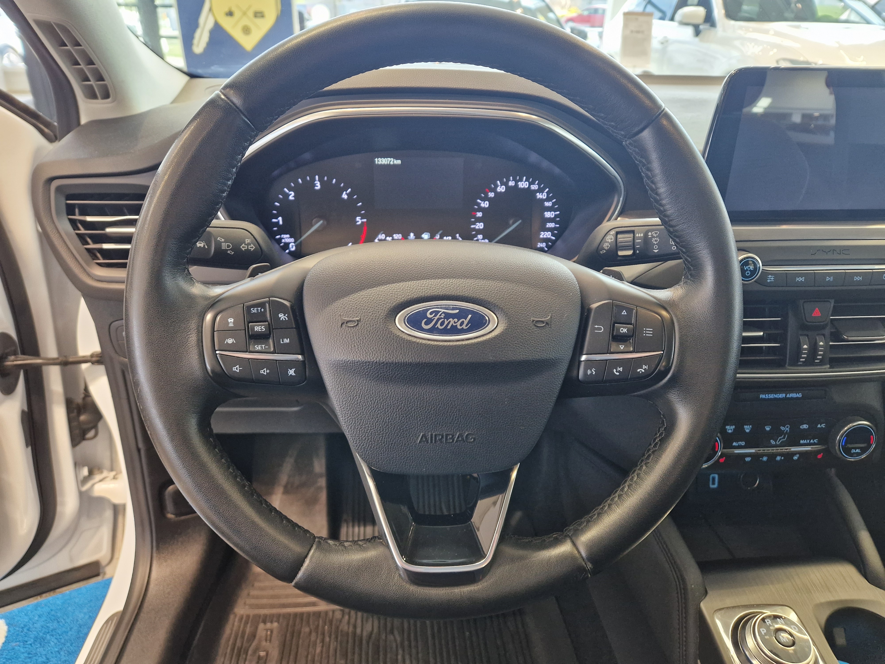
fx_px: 588
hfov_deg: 73.9
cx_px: 442
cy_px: 332
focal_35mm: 23
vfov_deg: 58.9
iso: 400
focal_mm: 5.4
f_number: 1.8
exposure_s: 1/100
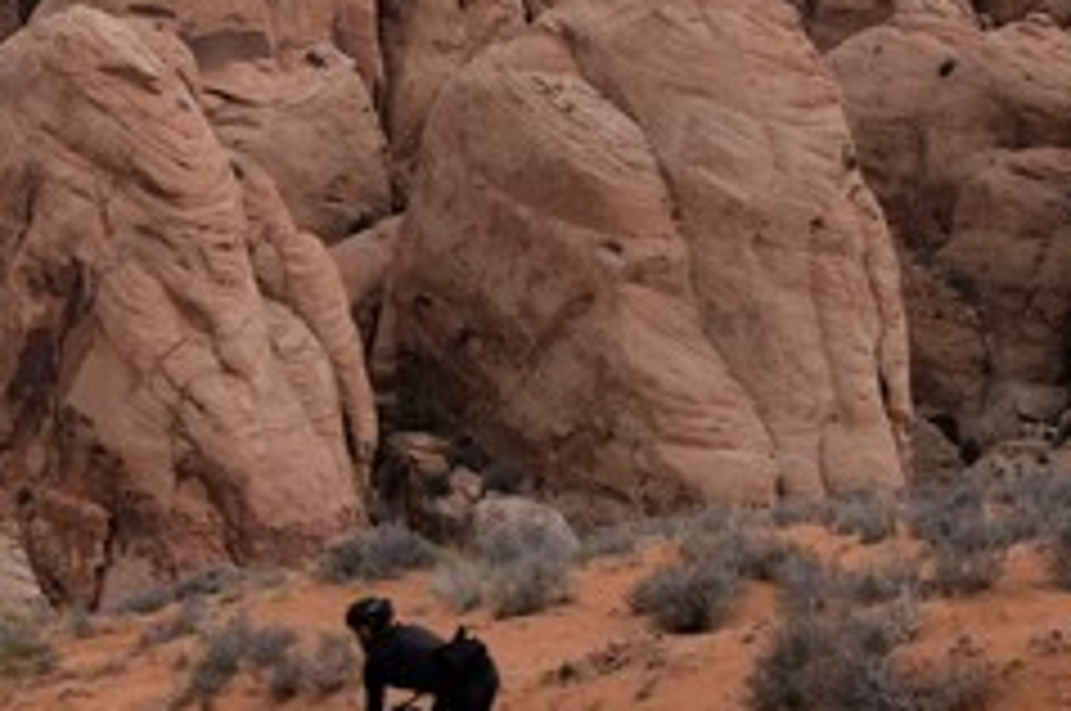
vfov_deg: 9.8
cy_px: 340
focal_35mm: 139
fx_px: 4130
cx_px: 90
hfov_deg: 14.6
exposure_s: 1/200
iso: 400
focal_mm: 39
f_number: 5
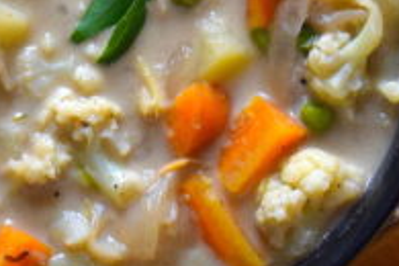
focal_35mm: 325
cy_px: 47
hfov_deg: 6.3
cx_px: 110
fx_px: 3601
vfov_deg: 4.2
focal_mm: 55
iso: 1250
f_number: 5.6
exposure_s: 1/60
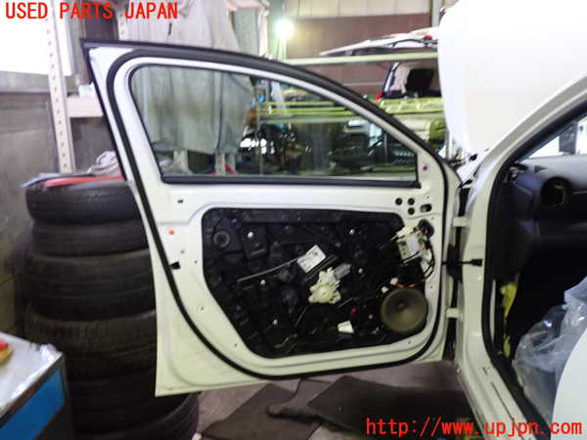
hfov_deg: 60.0
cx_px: 294
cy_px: 220
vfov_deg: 46.8
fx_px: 509
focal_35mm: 30
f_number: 2.3
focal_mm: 5.4
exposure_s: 1/30
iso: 320
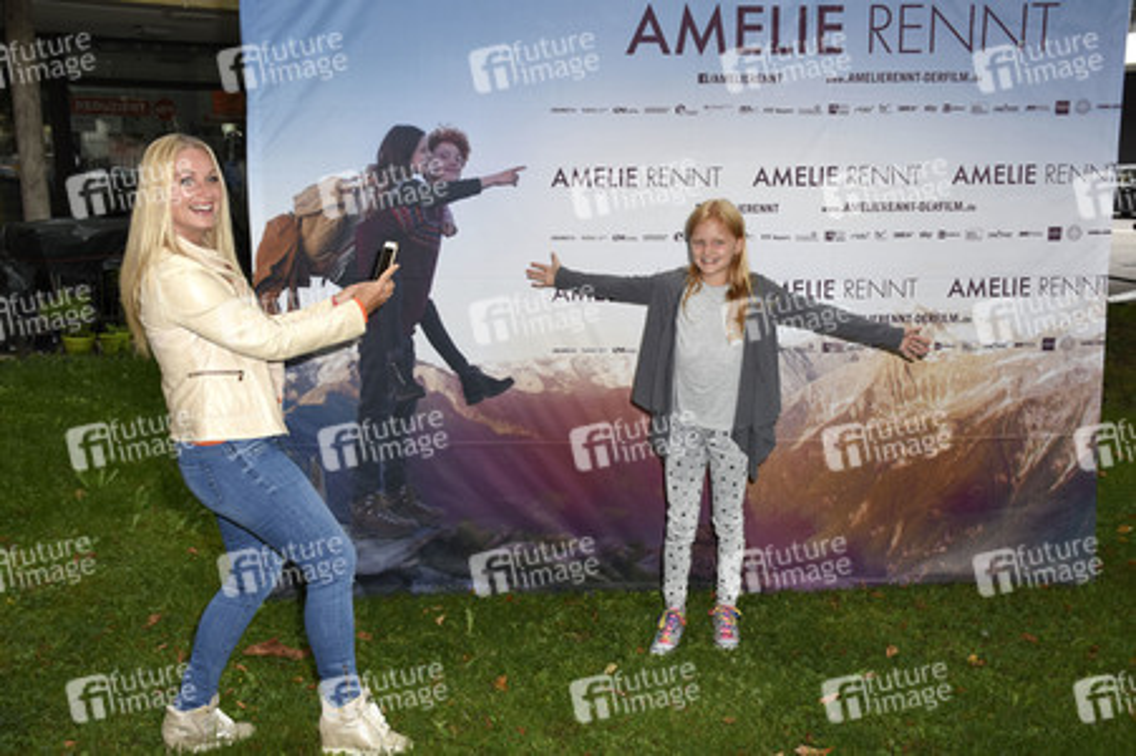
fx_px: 1230
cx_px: 568
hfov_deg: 49.6
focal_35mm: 39
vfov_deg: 34.2
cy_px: 378
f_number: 6.3
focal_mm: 26
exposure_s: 1/160
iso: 320
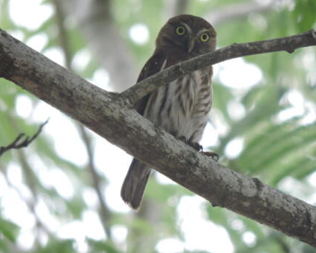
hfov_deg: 1.7
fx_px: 10599
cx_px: 174
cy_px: 129
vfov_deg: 1.4
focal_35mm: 1133
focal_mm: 180
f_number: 5.9
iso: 400
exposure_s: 1/320
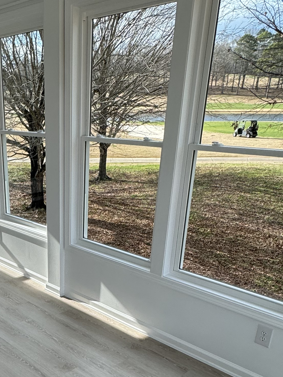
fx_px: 414
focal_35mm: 38
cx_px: 44
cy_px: 293
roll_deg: +1.6
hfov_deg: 36.0
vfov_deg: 46.7
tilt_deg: -24.8
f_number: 2.2
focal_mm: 2.22
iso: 40
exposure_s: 1/443
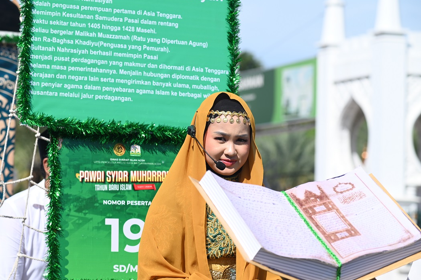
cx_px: 189
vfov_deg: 10.9
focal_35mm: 126
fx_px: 1472
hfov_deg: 16.3
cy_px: 145
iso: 200
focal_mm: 110
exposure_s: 1/1000
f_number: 5.6
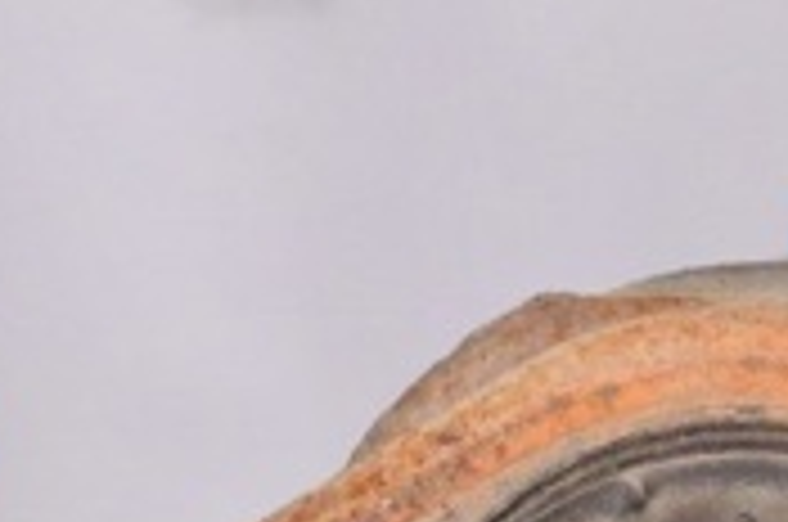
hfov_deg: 13.1
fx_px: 3365
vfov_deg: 8.6
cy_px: 916
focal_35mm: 154
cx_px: 905
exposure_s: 1/80
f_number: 8
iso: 1600
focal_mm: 28
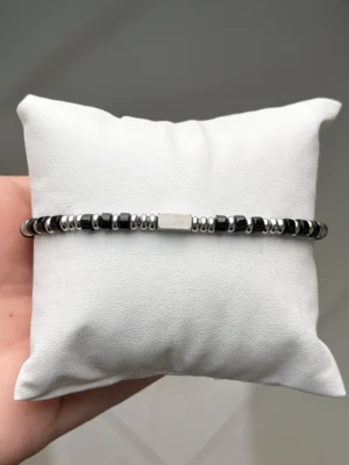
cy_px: 232
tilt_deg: -75.4
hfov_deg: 30.3
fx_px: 645
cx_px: 174
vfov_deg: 39.7
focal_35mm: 48
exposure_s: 1/786
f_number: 1.78
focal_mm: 6.76
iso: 64
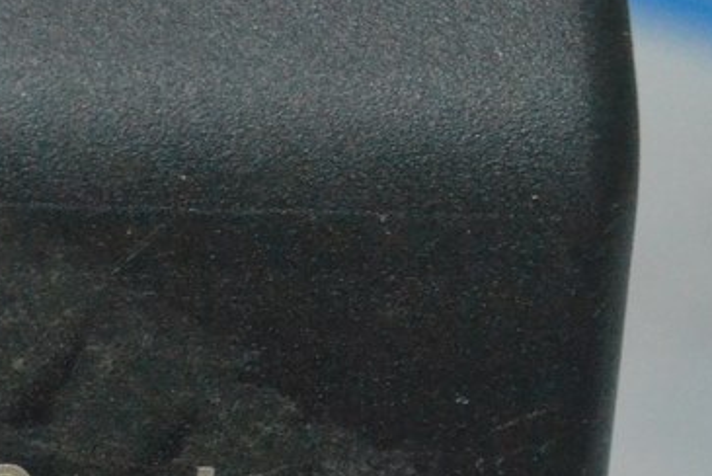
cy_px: 495
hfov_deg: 8.8
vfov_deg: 5.9
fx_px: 4580
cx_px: -217
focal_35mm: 231
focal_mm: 55
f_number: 10
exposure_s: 1/160
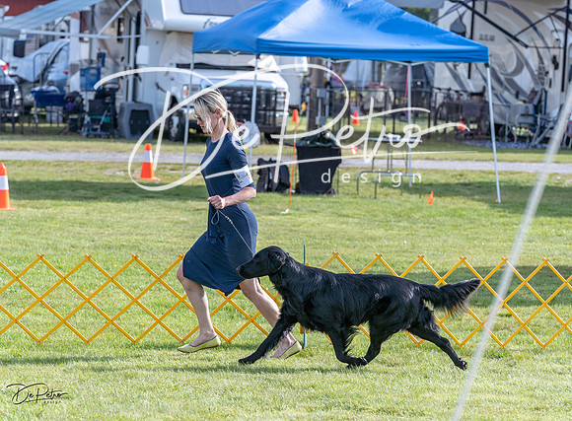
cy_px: 222
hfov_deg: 11.4
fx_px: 2866
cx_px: 285
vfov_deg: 8.4
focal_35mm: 175
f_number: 5.6
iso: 500
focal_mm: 144
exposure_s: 1/1250
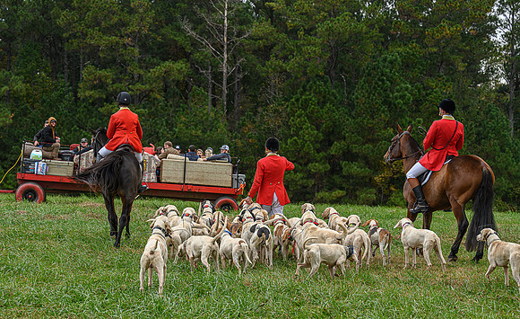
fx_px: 1109
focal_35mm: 79
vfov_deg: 16.3
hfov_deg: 26.4
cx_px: 235
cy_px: 190
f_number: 3.5
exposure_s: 1/500
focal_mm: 70
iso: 400
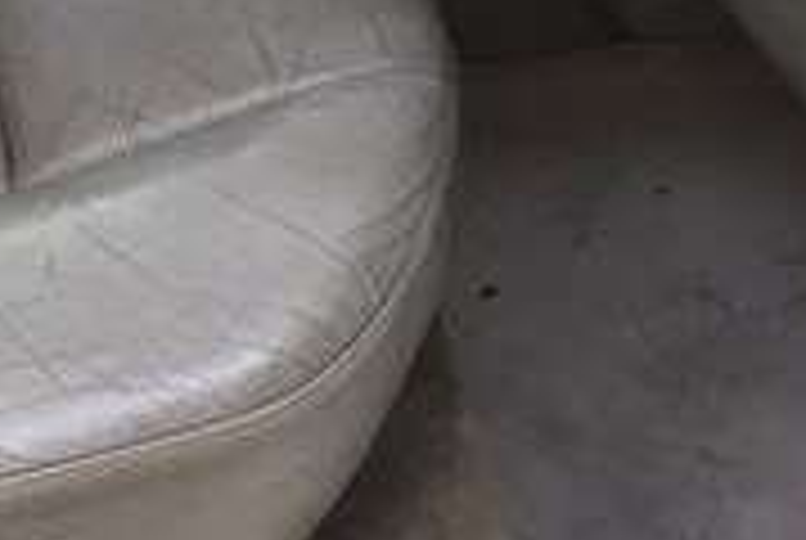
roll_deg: -2.3
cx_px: 41
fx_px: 2489
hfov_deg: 18.0
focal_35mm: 111
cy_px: -205
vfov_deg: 12.0
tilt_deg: -32.7
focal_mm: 4.15
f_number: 2.2
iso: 40
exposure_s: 1/33
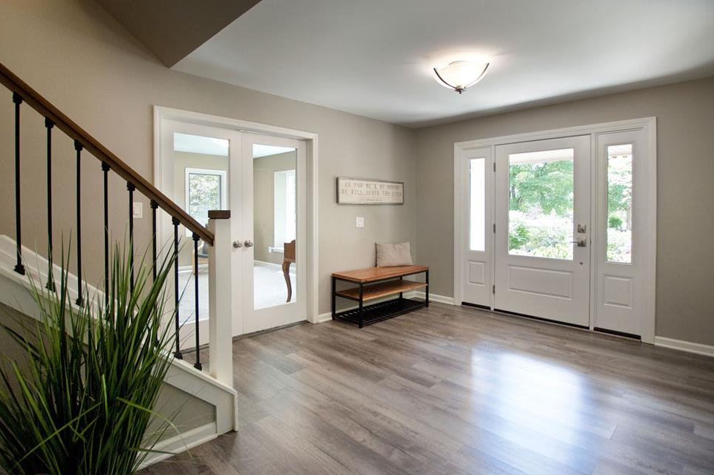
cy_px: 248
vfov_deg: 73.7
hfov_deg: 96.8
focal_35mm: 16
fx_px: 317
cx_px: 355
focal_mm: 10
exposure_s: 1/80
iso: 640
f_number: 3.5
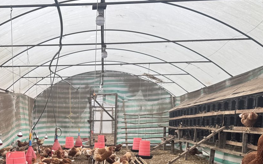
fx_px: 351
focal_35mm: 49
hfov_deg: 40.3
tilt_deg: -7.3
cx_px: 79
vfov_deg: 25.1
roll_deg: -1.2
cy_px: 164
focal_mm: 6.76
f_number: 1.78
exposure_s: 1/639
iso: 80
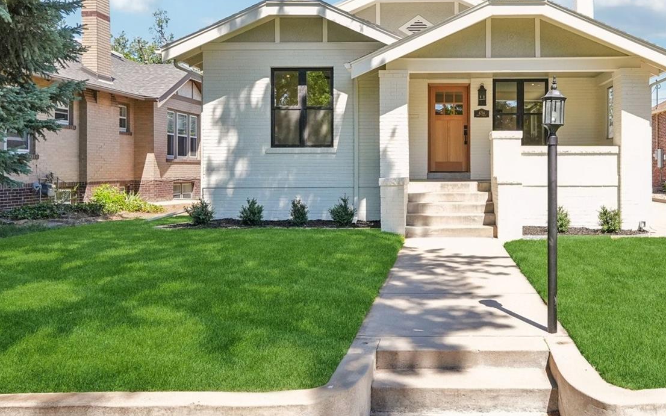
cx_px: 423
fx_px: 530
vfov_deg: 42.1
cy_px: 126
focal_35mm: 29
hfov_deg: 63.3
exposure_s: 1/640
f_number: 8
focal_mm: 13.2
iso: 800
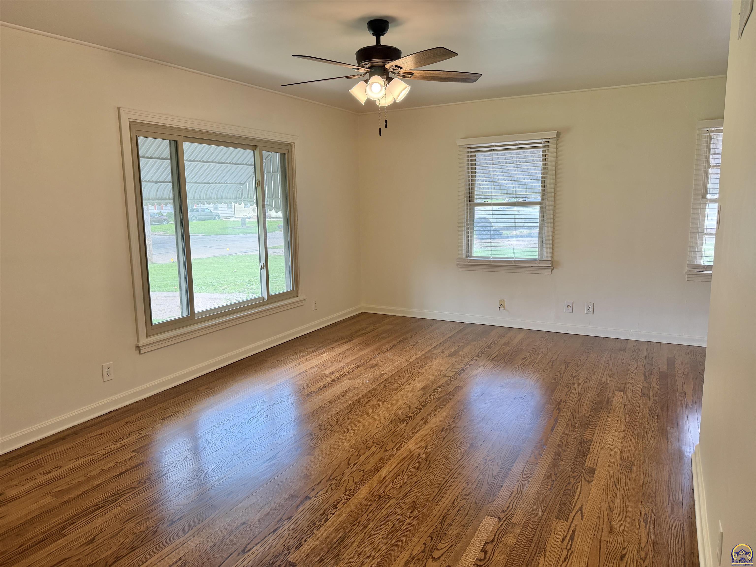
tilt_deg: -9.6
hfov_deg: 71.6
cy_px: 284
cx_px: 378
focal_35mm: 24
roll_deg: +0.5
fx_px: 524
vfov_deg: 56.8
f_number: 1.78
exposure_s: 1/140
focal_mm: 6.76
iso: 200
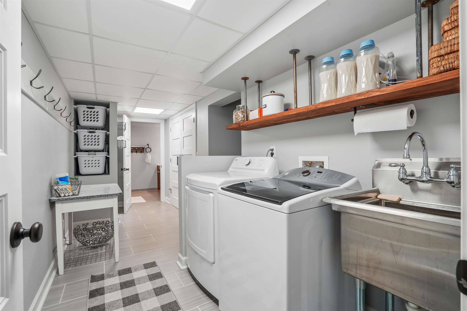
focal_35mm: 16
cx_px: 234
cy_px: 156
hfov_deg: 96.7
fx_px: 208
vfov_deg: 73.7
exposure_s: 1/25
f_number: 10
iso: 800
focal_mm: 16
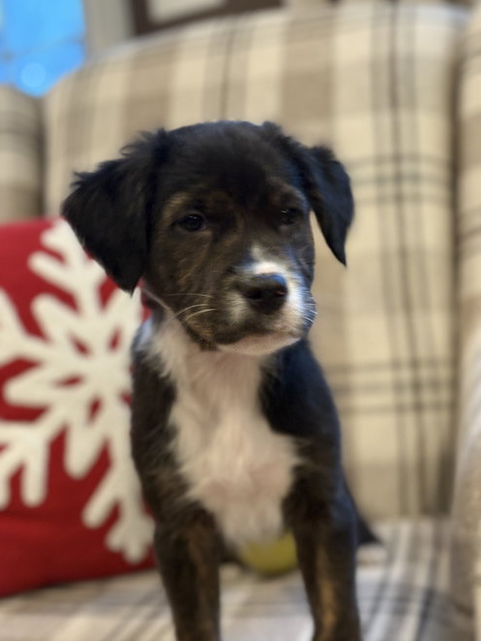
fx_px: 981
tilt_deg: -8.2
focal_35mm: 53
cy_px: 318
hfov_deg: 27.5
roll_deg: +6.5
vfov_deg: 36.2
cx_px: 243
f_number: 1.6
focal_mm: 5.96
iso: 250
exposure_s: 1/40
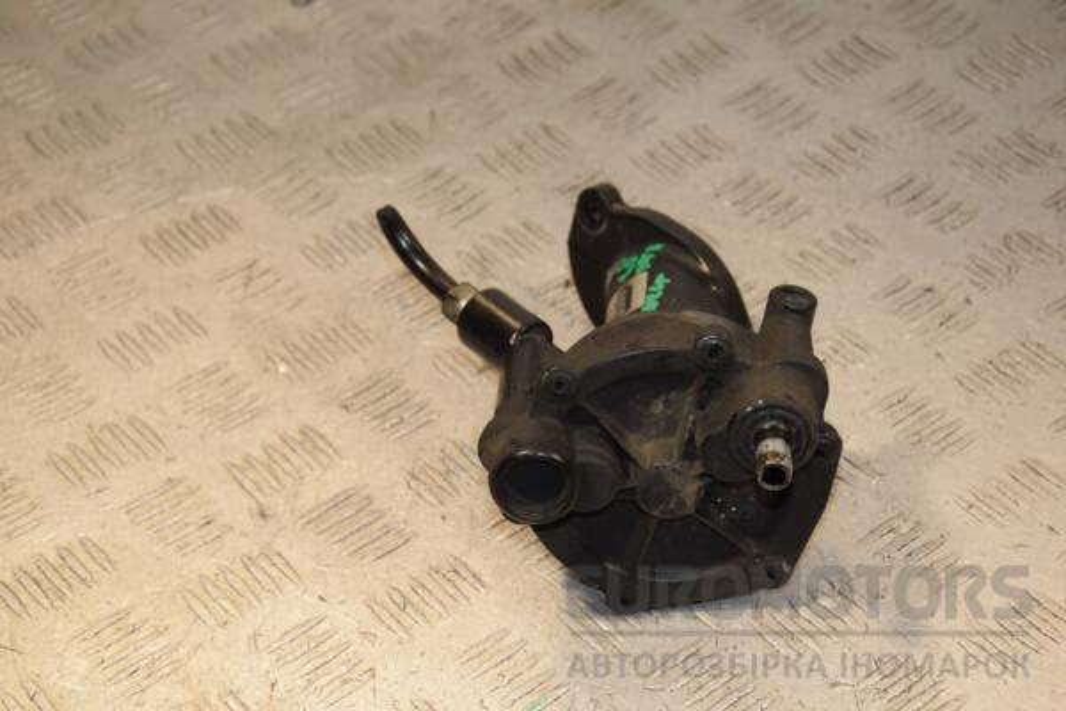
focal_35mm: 78
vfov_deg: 17.5
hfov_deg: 26.0
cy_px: 356
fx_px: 2309
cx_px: 533
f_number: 6.3
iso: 800
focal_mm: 52
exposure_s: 1/200
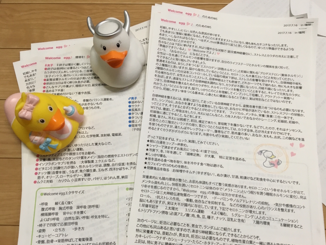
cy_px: 122
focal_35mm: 30
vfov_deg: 46.8
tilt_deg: -70.1
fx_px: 283
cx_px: 167
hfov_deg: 60.0
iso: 80
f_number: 2.2
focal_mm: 4.15
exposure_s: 1/30
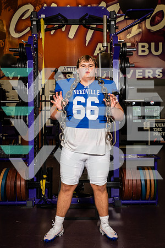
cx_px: 82
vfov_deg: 41.1
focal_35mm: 48
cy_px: 124
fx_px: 330
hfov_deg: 28.1
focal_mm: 48
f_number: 7.1
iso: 800
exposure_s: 1/320
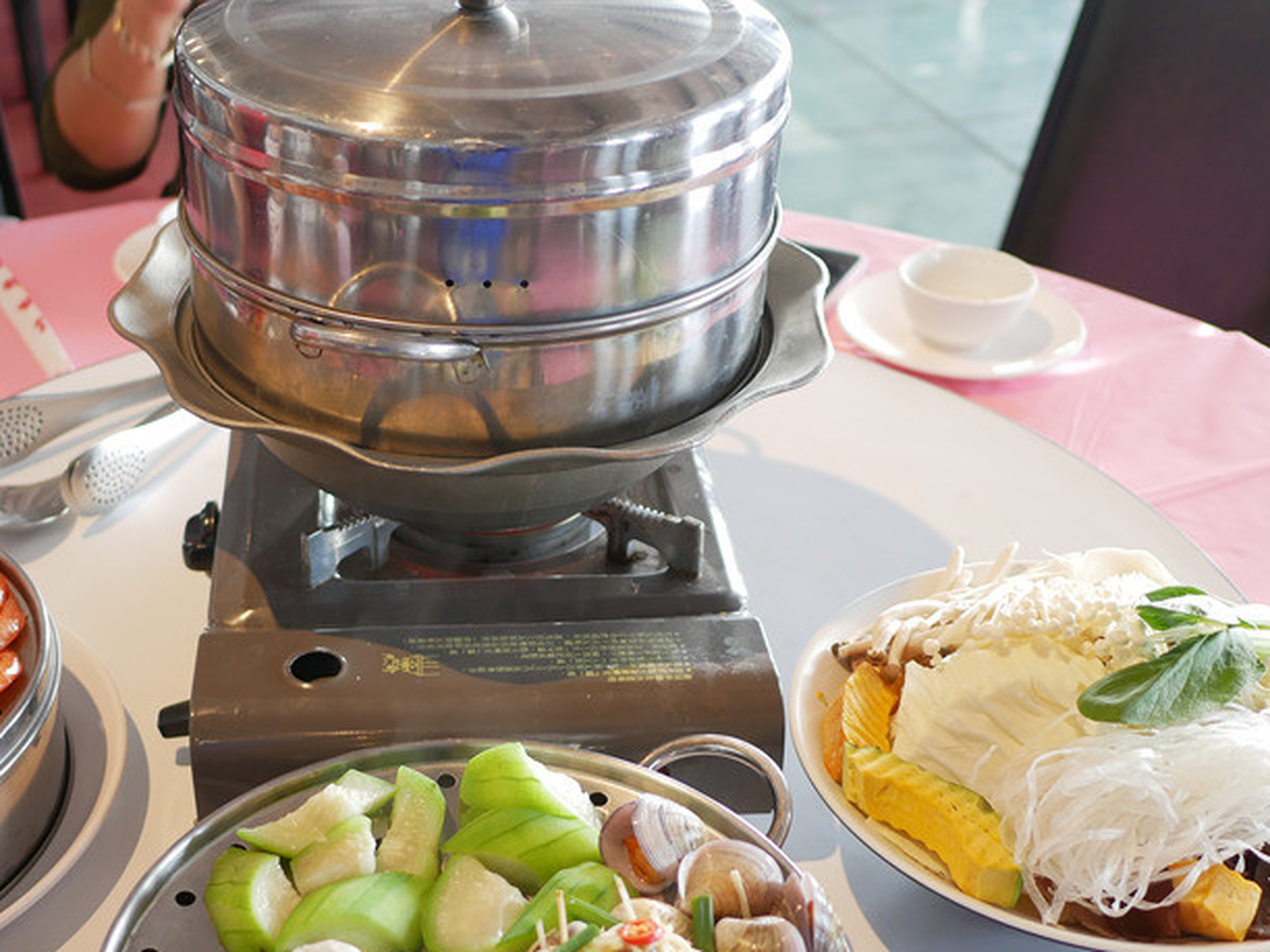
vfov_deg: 29.4
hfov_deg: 38.4
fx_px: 1798
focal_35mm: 49
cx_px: 407
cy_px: 676
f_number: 1.7
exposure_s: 1/100
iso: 200
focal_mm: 15
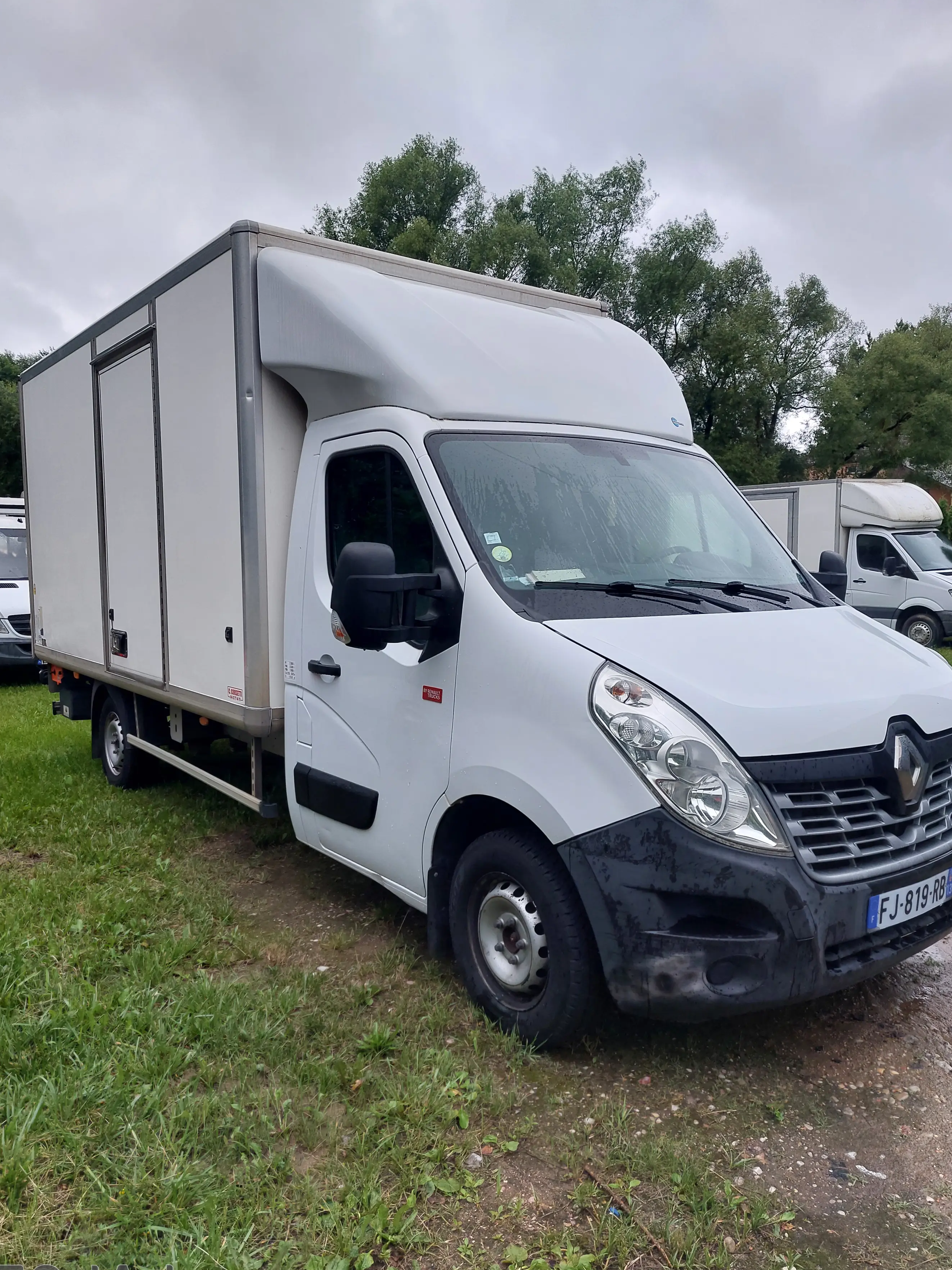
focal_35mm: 26
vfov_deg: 67.3
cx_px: 478
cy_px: 652
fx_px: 953
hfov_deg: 53.1
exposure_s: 1/50
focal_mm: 5.23
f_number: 1.8
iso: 64
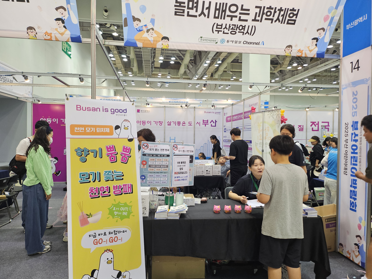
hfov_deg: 71.6
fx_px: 258
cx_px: 186
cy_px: 140
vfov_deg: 56.8
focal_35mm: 24
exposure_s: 1/120
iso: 200
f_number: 1.8
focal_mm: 5
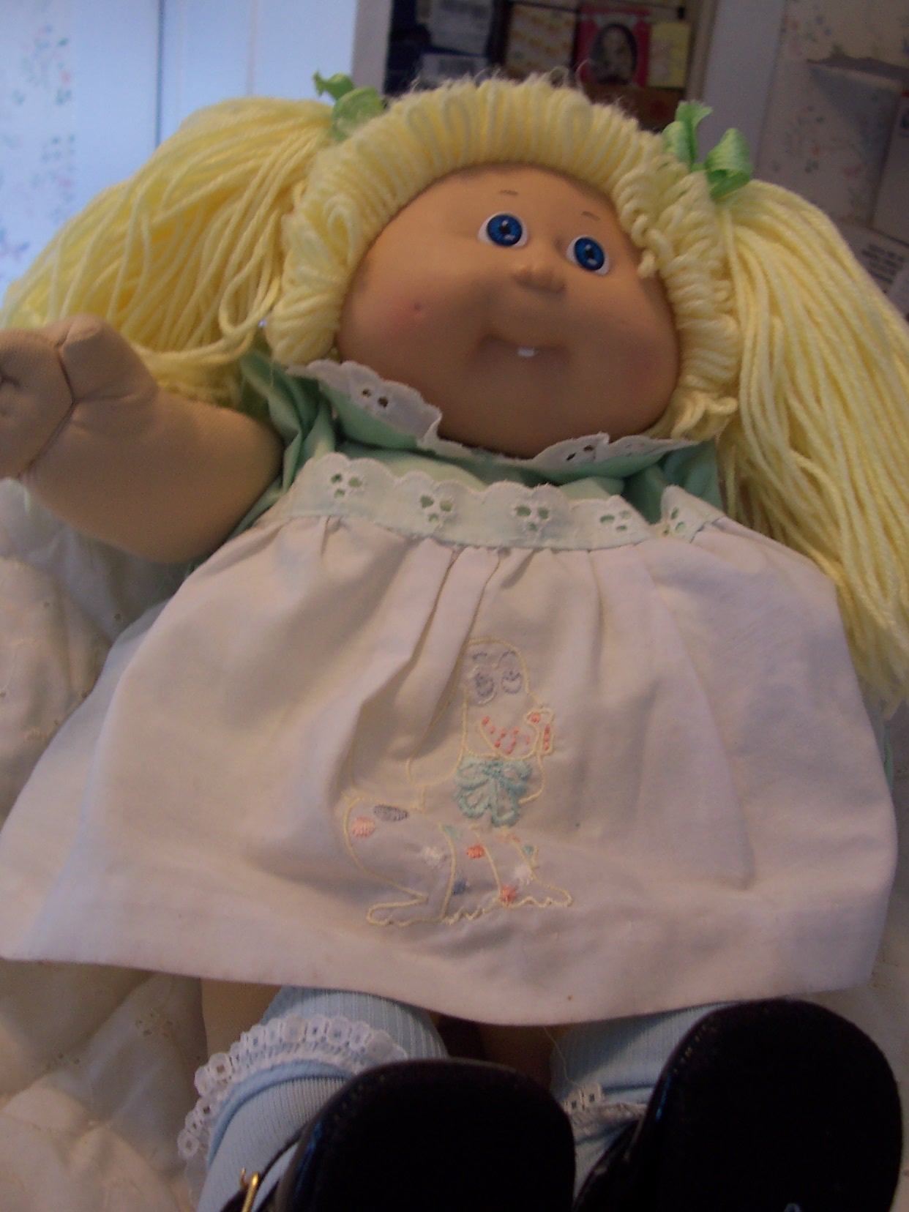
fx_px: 1295
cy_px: 606
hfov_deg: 38.7
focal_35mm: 37
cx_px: 454
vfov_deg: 50.1
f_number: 2.8
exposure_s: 1/45
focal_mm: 5.6
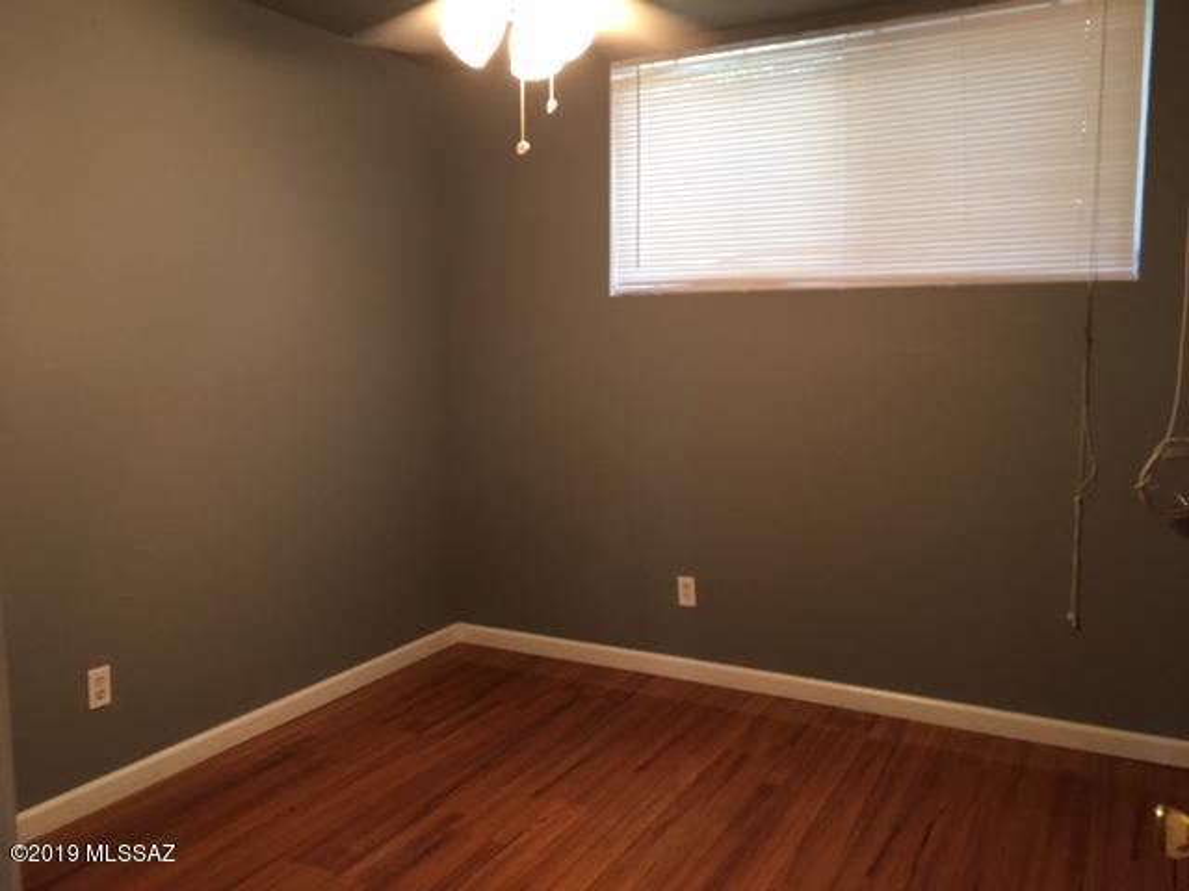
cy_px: 446
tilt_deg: -5.6
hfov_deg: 61.7
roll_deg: +0.6
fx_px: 996
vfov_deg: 48.2
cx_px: 594
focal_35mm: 29
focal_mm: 4.15
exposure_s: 1/30
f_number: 2.2
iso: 160
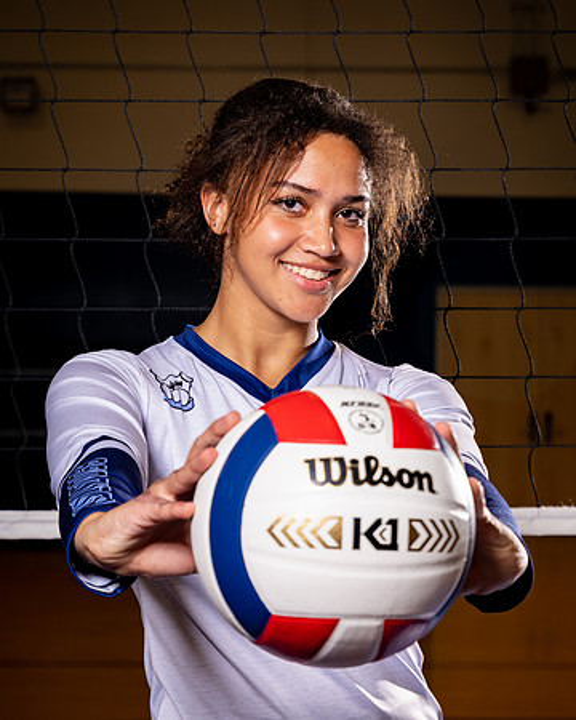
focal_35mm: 98
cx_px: 245
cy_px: 366
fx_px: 2079
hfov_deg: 15.8
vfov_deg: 19.7
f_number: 5.6
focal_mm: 67
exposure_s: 1/125
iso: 250
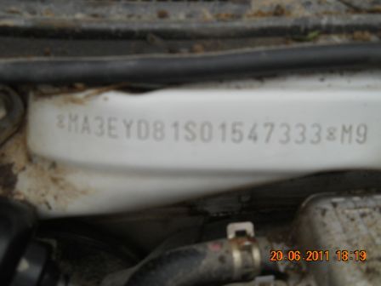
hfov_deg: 45.8
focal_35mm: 41
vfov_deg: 35.1
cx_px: 190
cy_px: 143
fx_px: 451
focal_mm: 6.72
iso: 80
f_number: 3.1
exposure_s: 1/125
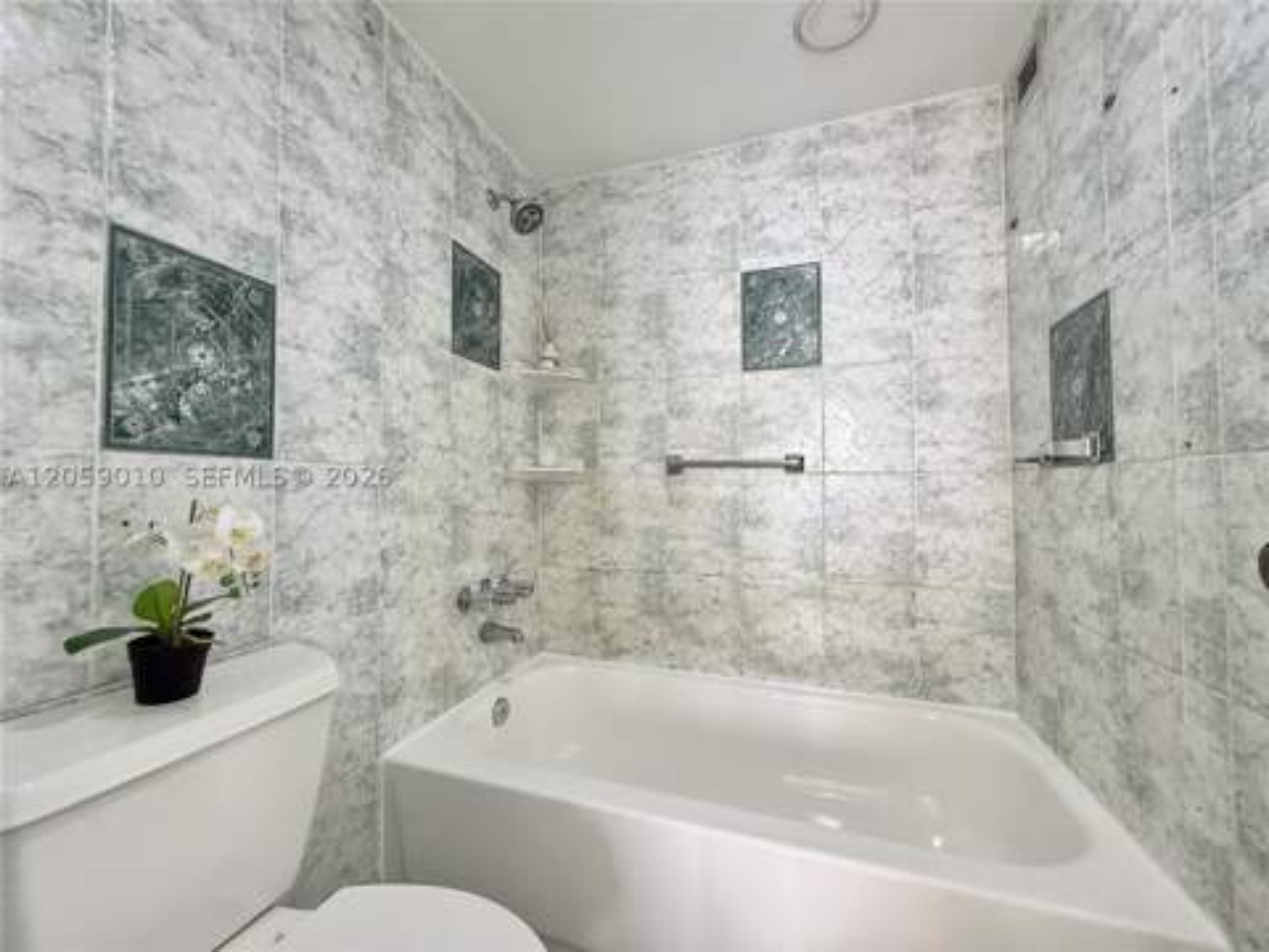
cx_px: 634
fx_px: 513
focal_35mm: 14
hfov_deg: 102.1
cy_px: 476
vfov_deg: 85.7
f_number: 2.2
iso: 160
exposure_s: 1/120
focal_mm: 2.22
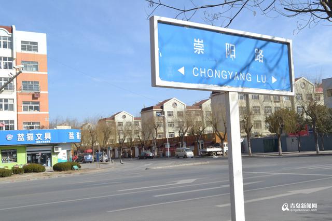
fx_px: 401
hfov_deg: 45.0
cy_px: 110
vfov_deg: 30.8
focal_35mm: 44
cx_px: 166
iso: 400
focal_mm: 29
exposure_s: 1/80
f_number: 22
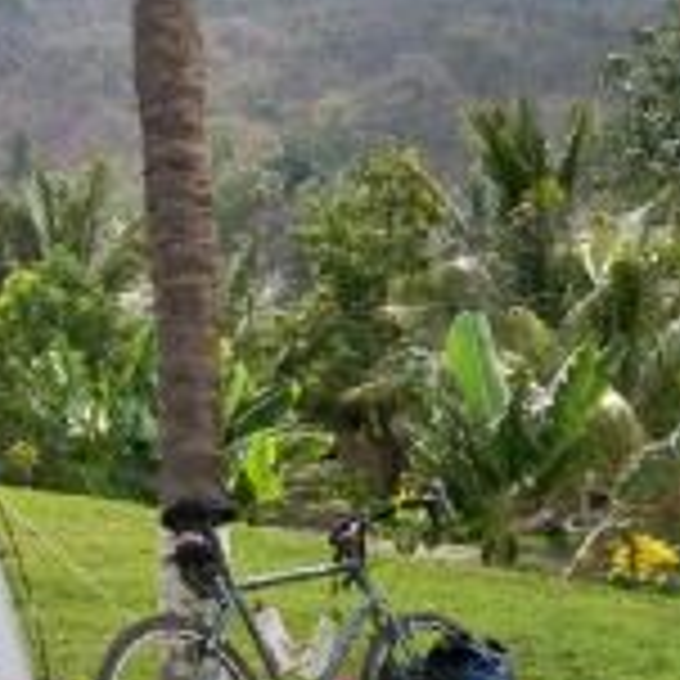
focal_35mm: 82
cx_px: -5
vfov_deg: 21.1
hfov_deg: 20.4
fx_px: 1822
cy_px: 270
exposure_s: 1/640
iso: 64
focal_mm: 6.3
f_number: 3.1
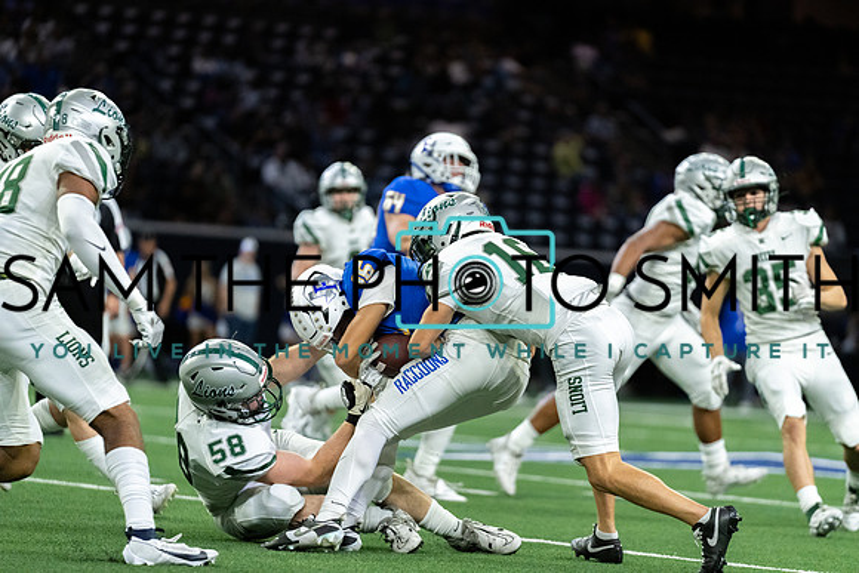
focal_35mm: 200
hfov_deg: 10.3
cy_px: 286
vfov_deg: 6.9
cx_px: 430
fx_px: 4773
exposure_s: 1/1250
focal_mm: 200
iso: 5000
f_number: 2.8
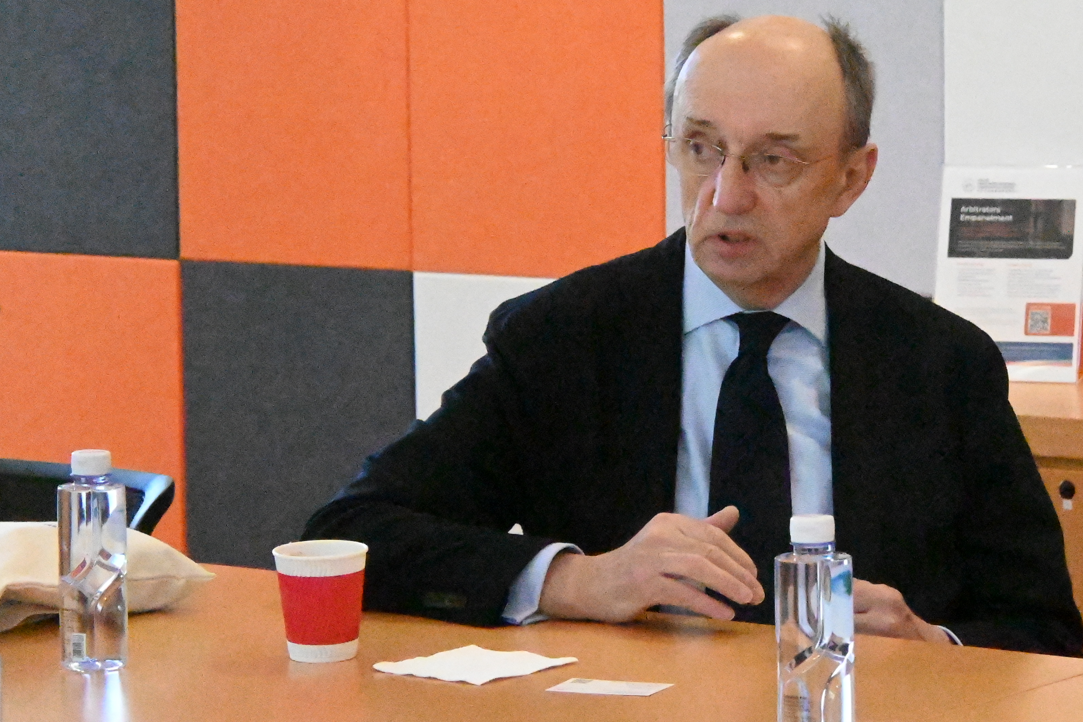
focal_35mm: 131
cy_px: 206
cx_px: 929
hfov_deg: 15.5
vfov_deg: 10.5
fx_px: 3940
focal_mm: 50
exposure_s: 1/2000
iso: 51200
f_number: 7.1
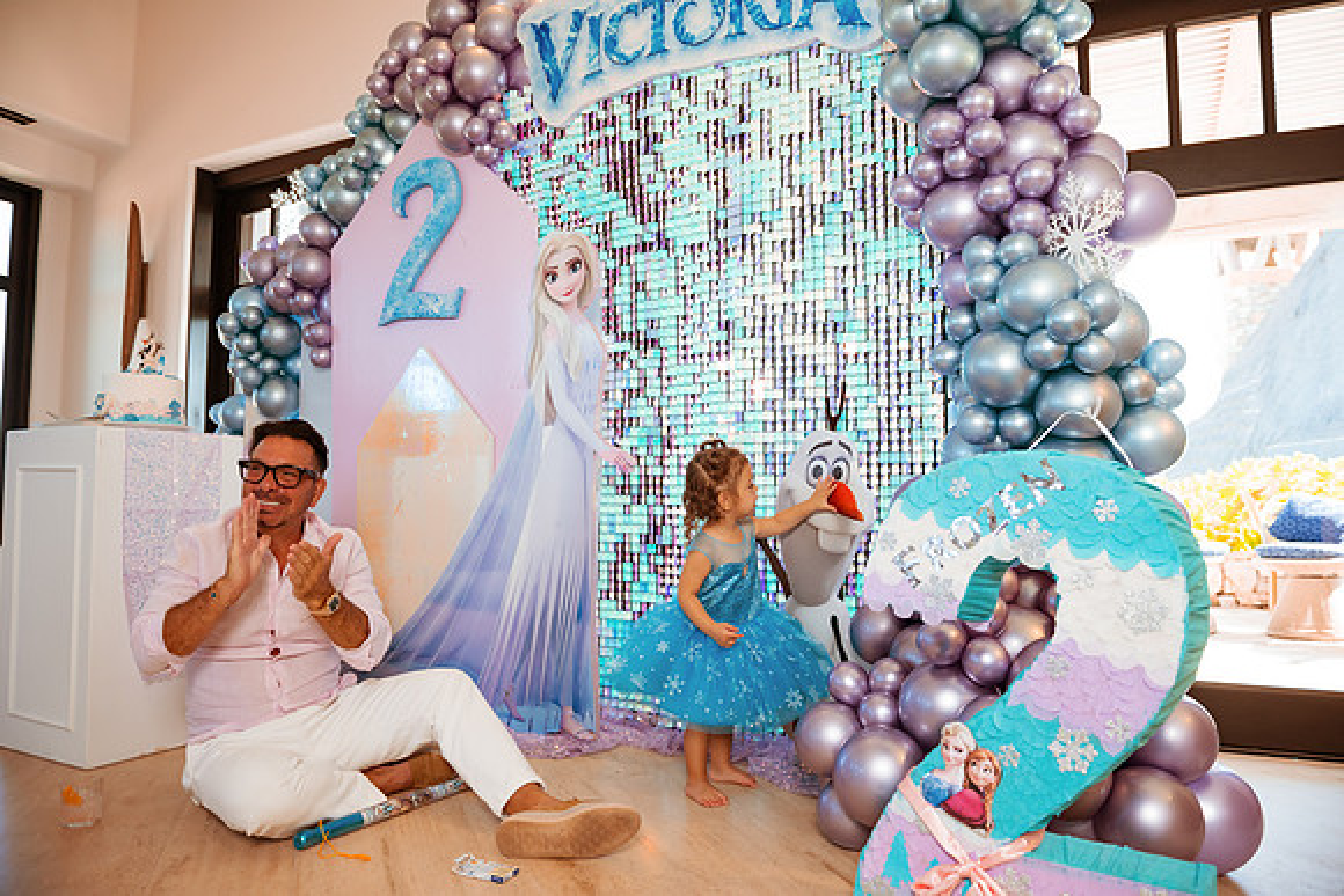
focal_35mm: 24
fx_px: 896
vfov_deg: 53.2
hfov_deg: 73.7
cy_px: 448
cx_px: 672
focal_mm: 24
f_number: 3.5
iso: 800
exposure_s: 1/400
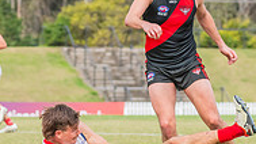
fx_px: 3928
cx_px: 89
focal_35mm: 579
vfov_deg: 2.1
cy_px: 145
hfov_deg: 3.7
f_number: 7.1
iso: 800
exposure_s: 1/1250
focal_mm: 170
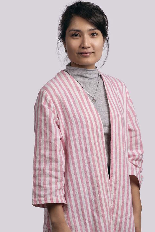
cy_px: 136
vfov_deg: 15.5
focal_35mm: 132
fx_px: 852
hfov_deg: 10.4
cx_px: 89
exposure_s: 1/250
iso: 125
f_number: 10
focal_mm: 105
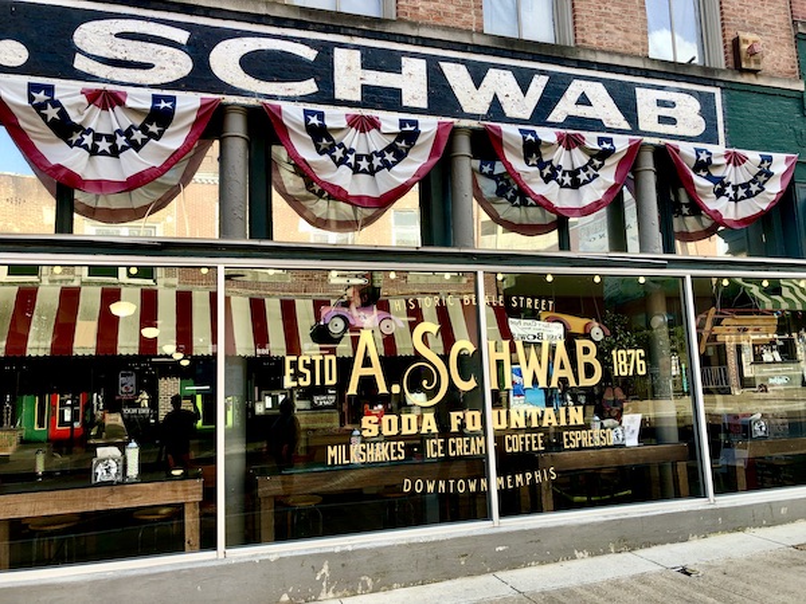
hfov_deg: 63.4
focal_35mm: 28
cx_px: 403
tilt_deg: +7.6
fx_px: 652
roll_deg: +2.6
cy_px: 302
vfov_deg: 49.7
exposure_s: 1/252
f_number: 1.8
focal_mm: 4
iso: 20
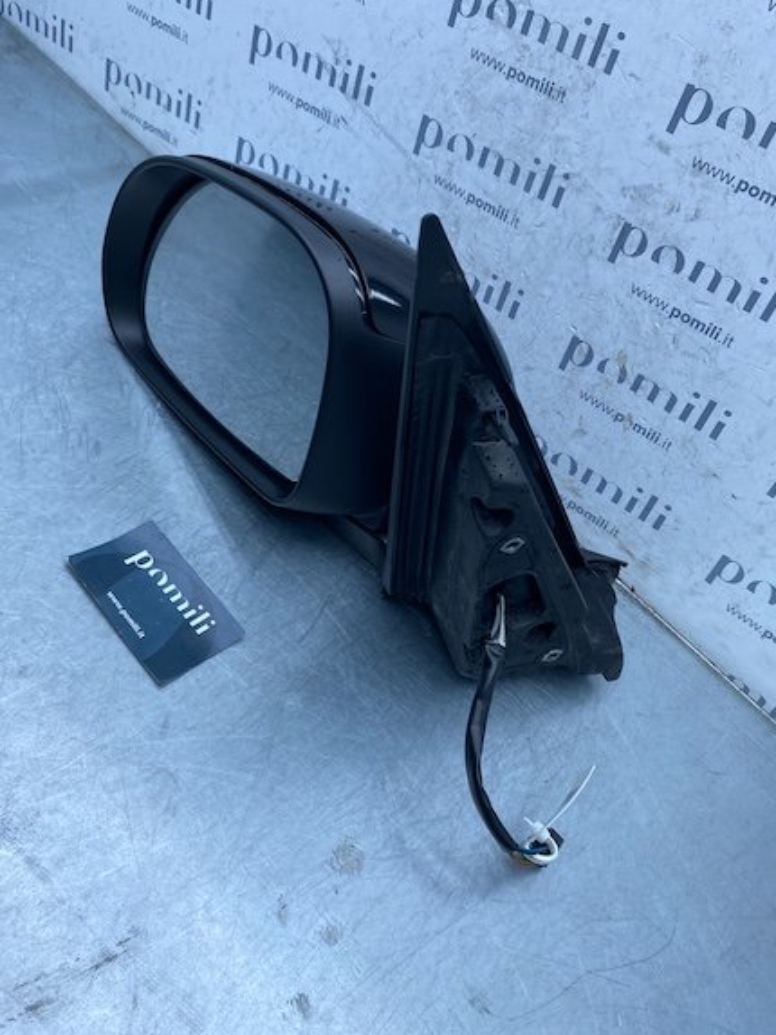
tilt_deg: -47.0
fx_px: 867
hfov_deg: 48.2
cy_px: 507
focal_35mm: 29
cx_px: 375
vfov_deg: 61.7
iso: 32
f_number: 1.8
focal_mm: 4.25
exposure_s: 1/858
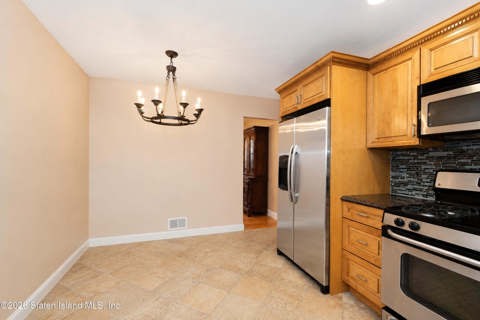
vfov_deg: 77.3
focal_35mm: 15
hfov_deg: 100.4
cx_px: 240
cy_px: 160
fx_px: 200
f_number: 7.1
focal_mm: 10
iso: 2000
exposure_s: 1/60
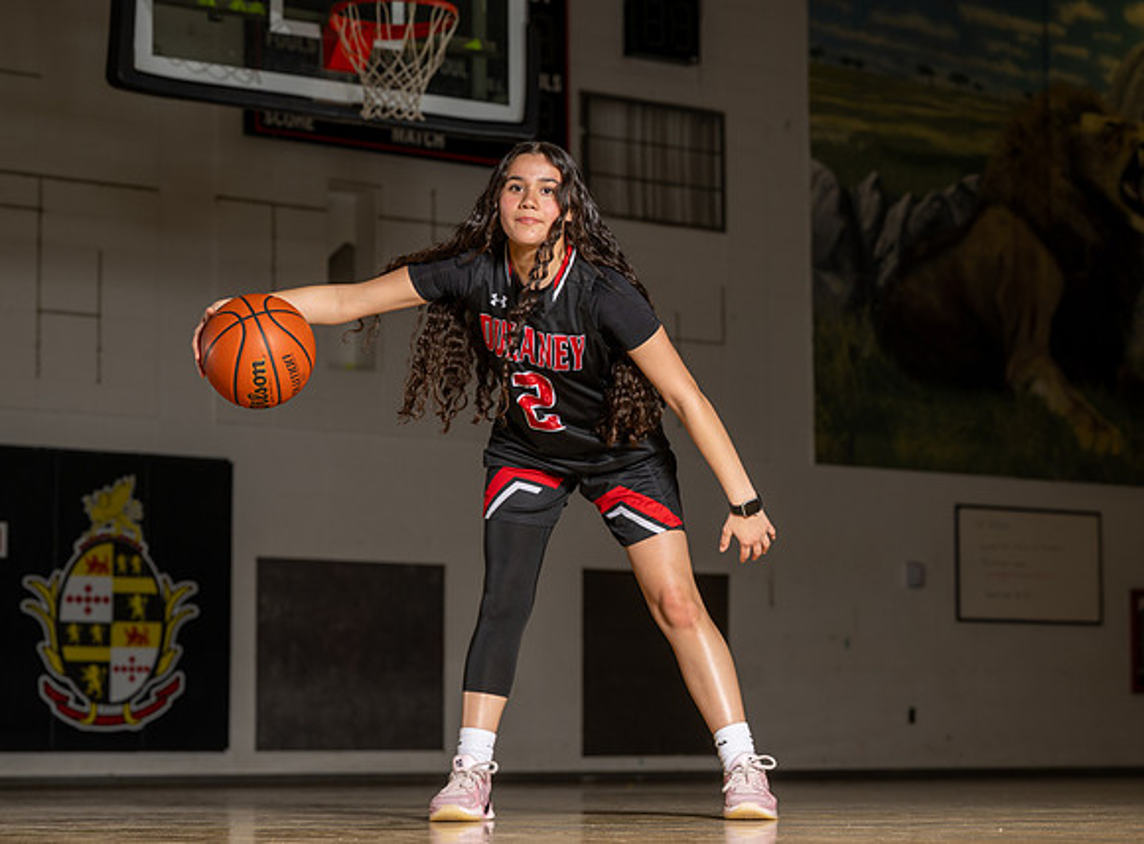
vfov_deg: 15.4
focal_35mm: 95
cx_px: 644
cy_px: 483
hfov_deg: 20.8
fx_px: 3117
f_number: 4.5
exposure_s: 1/200
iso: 80
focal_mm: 75
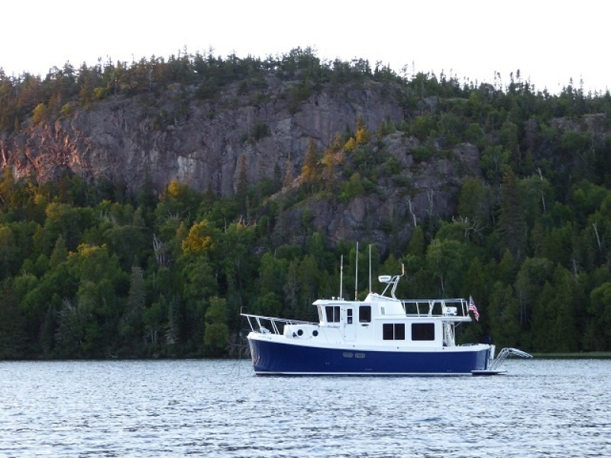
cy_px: 229
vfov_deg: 16.4
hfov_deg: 21.8
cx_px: 306
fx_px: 1589
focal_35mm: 90
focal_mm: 16.1
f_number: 4.9
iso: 400
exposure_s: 1/40
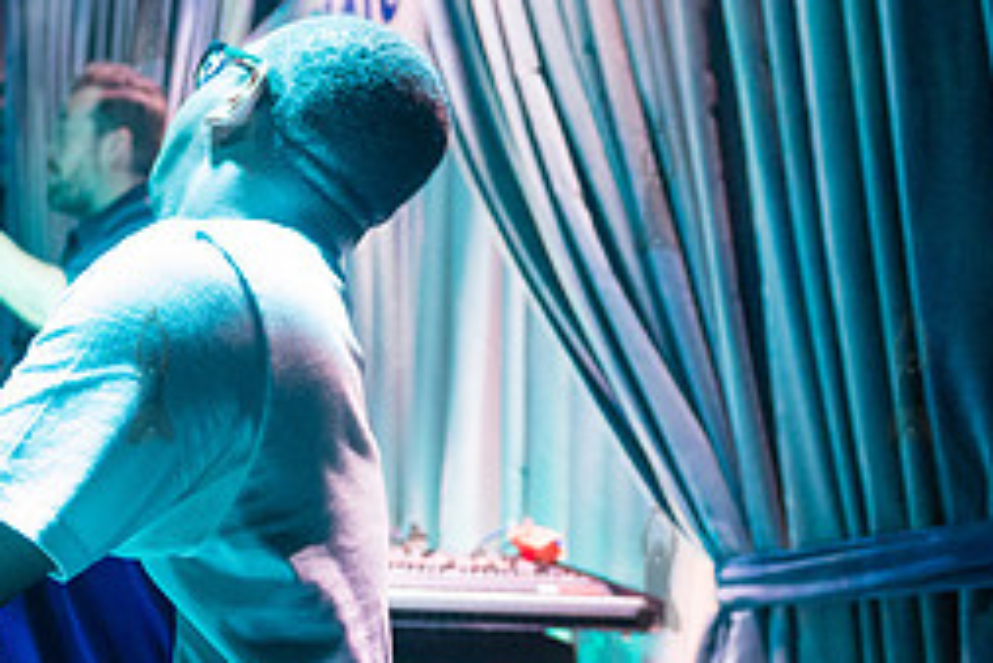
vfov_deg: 24.6
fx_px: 1518
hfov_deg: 34.7
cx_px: 149
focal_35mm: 55
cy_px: 375
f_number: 2.8
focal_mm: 24
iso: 4000
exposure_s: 1/250
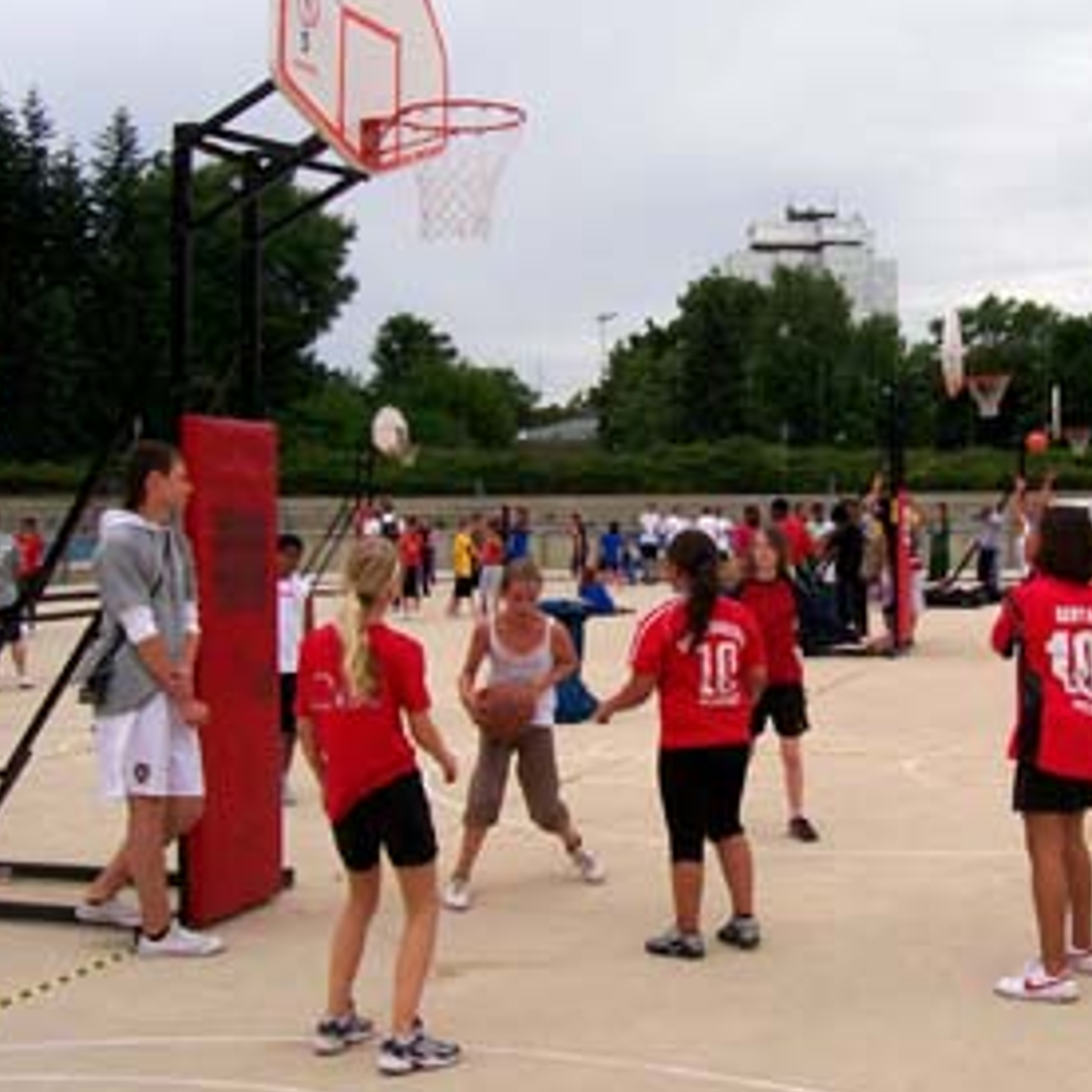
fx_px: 1749
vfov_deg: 34.7
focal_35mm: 49
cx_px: 839
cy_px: 506
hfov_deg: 33.9
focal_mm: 5.6
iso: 80
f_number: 5.1
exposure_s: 1/619
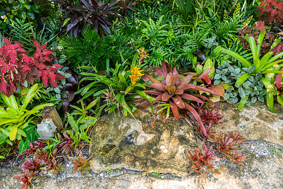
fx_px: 189
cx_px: 142
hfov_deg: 73.7
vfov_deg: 53.2
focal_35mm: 24
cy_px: 94
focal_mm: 24
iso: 100
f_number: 2.8
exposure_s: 1/80
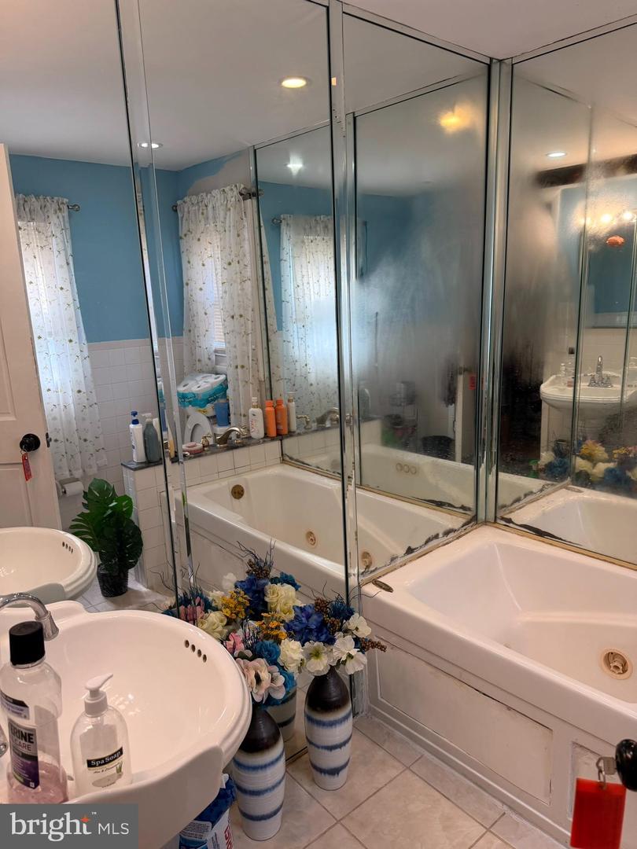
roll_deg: +2.4
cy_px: 424
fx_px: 589
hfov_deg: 56.8
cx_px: 318
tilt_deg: -12.4
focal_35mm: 24
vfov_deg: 71.6
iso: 125
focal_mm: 6.76
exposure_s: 1/182
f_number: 1.78
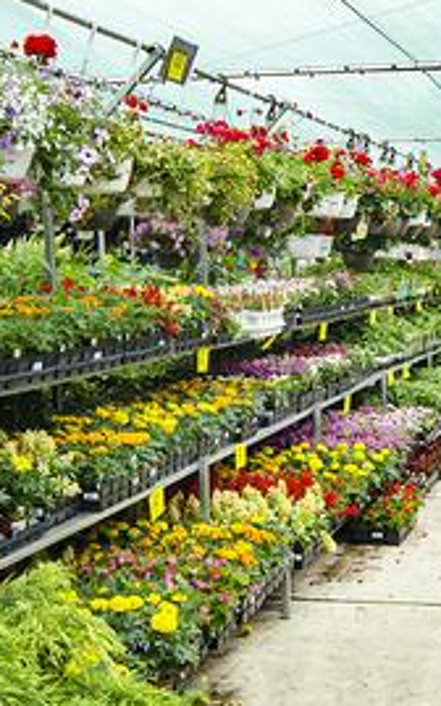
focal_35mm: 64
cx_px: 417
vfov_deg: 32.0
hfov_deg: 19.8
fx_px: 1231
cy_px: 384
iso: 800
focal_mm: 24
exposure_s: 1/60
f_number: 8
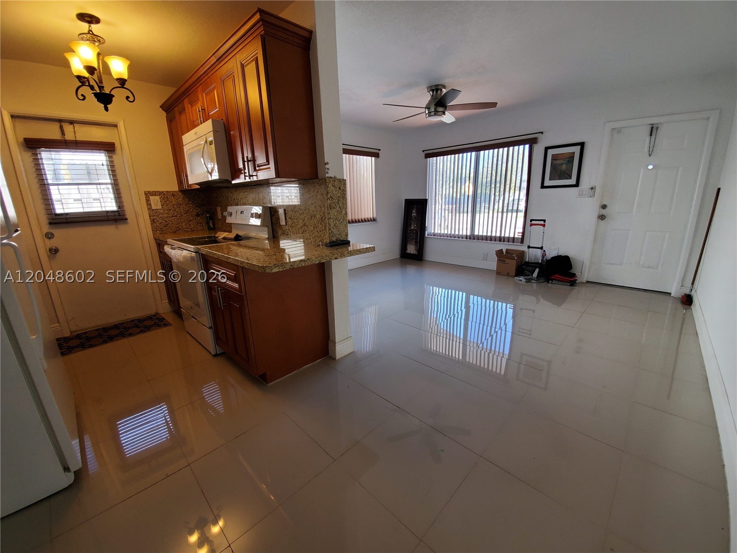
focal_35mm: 13
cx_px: 368
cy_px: 276
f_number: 2.2
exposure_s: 1/59
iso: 160
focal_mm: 1.8
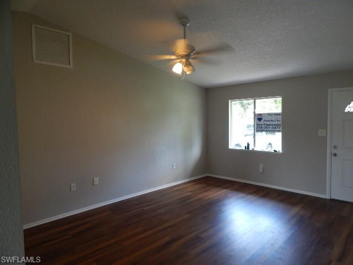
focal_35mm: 22
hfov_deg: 76.4
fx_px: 224
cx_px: 176
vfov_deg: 61.1
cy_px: 132
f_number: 3
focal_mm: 4
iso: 140
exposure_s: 1/30
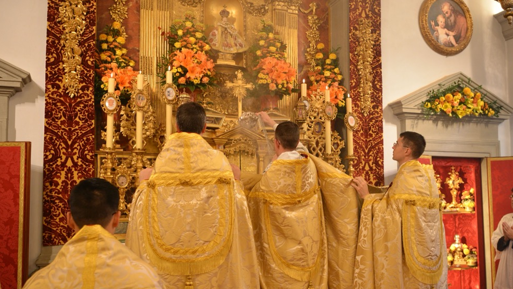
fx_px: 463
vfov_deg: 34.6
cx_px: 257
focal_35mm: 34
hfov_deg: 58.0
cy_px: 166
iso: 1600
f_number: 4.5
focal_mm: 32
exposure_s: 1/80
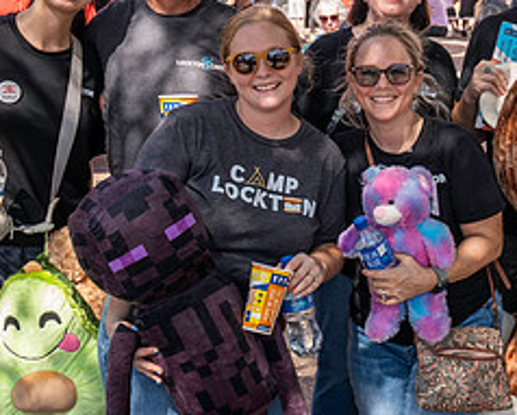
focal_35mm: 80
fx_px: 1226
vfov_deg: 19.2
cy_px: 177
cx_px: 467
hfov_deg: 23.2
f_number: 5.6
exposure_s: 1/200
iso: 200
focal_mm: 35
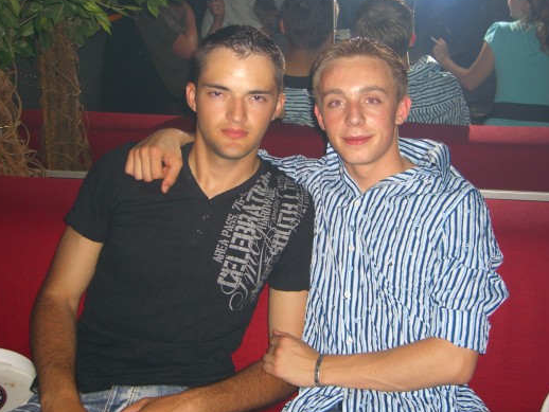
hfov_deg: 42.9
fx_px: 698
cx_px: 279
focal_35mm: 44
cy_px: 180
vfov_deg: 32.9
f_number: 2.8
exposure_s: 1/60
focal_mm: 7.9
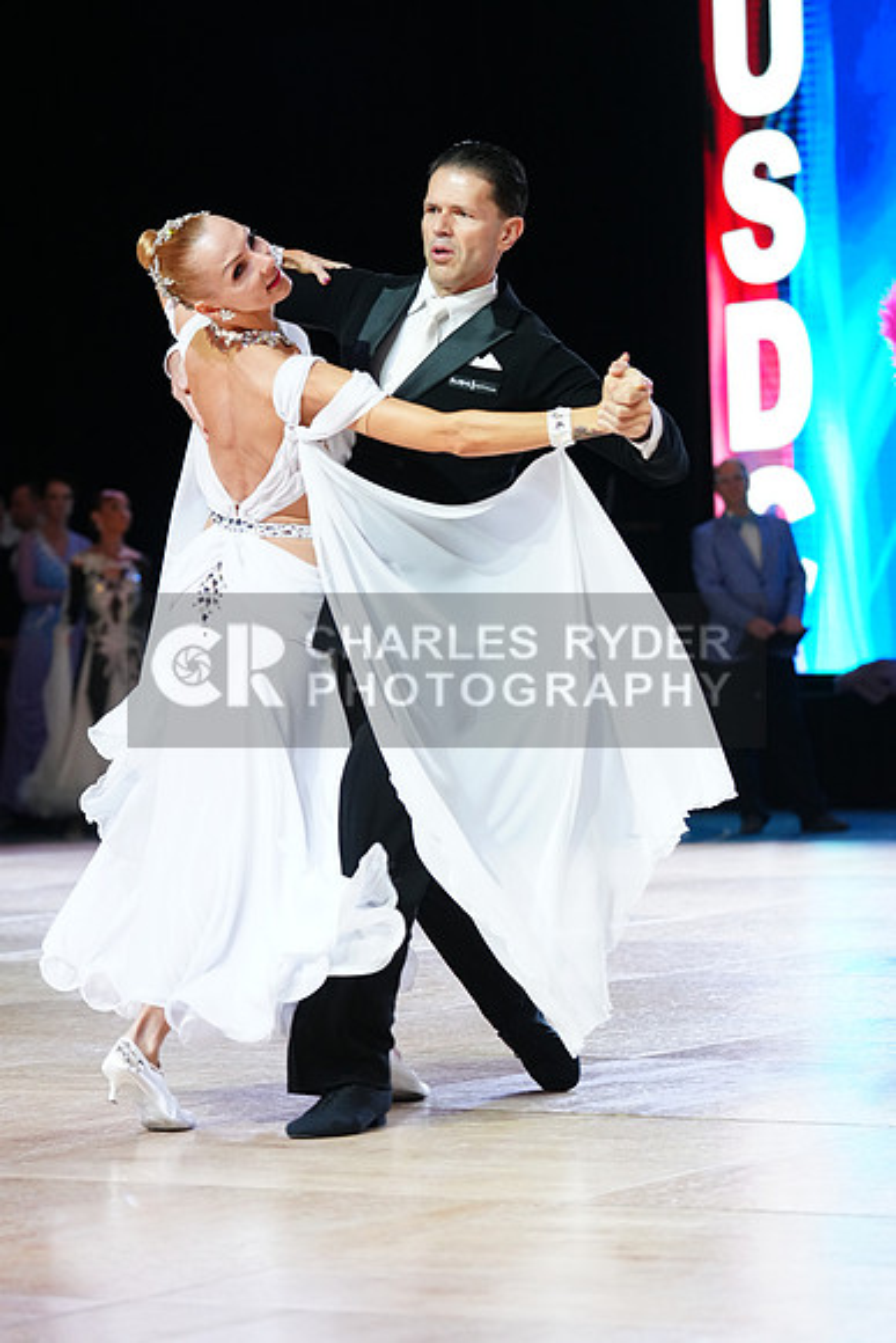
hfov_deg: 10.9
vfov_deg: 16.3
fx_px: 4701
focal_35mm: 126
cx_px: 448
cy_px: 672
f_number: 4
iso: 2500
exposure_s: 1/320
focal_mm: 126
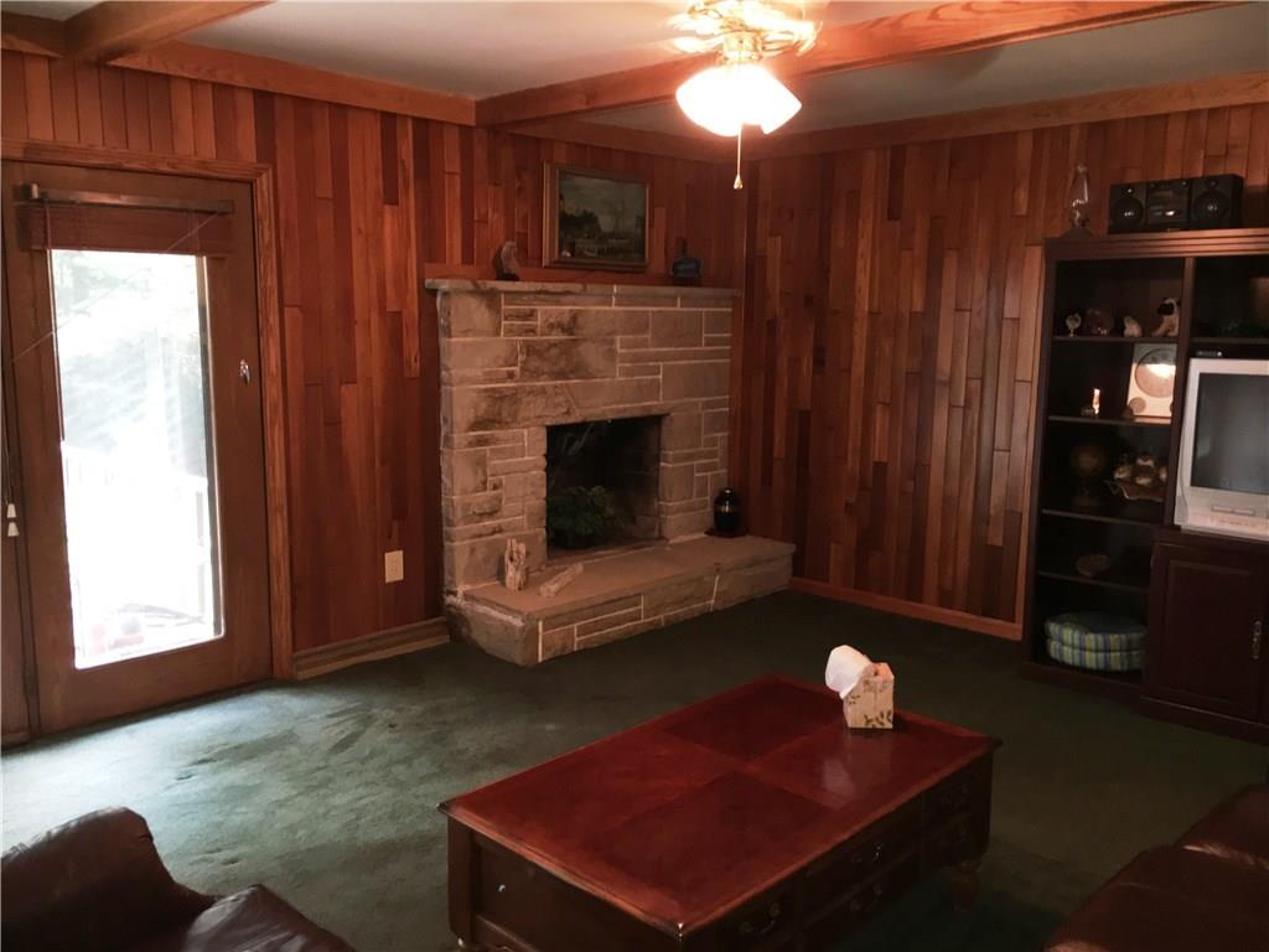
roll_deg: -1.0
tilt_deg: -7.7
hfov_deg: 61.7
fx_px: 1063
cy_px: 476
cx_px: 634
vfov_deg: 48.2
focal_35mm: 29
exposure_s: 1/16
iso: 125
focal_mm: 4.15
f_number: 2.2
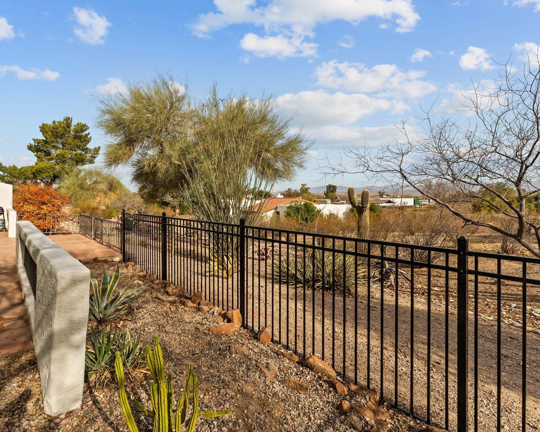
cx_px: 224
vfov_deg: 73.7
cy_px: 199
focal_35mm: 18
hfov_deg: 85.6
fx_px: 288
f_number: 8
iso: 400
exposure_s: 1/1250
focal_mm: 14
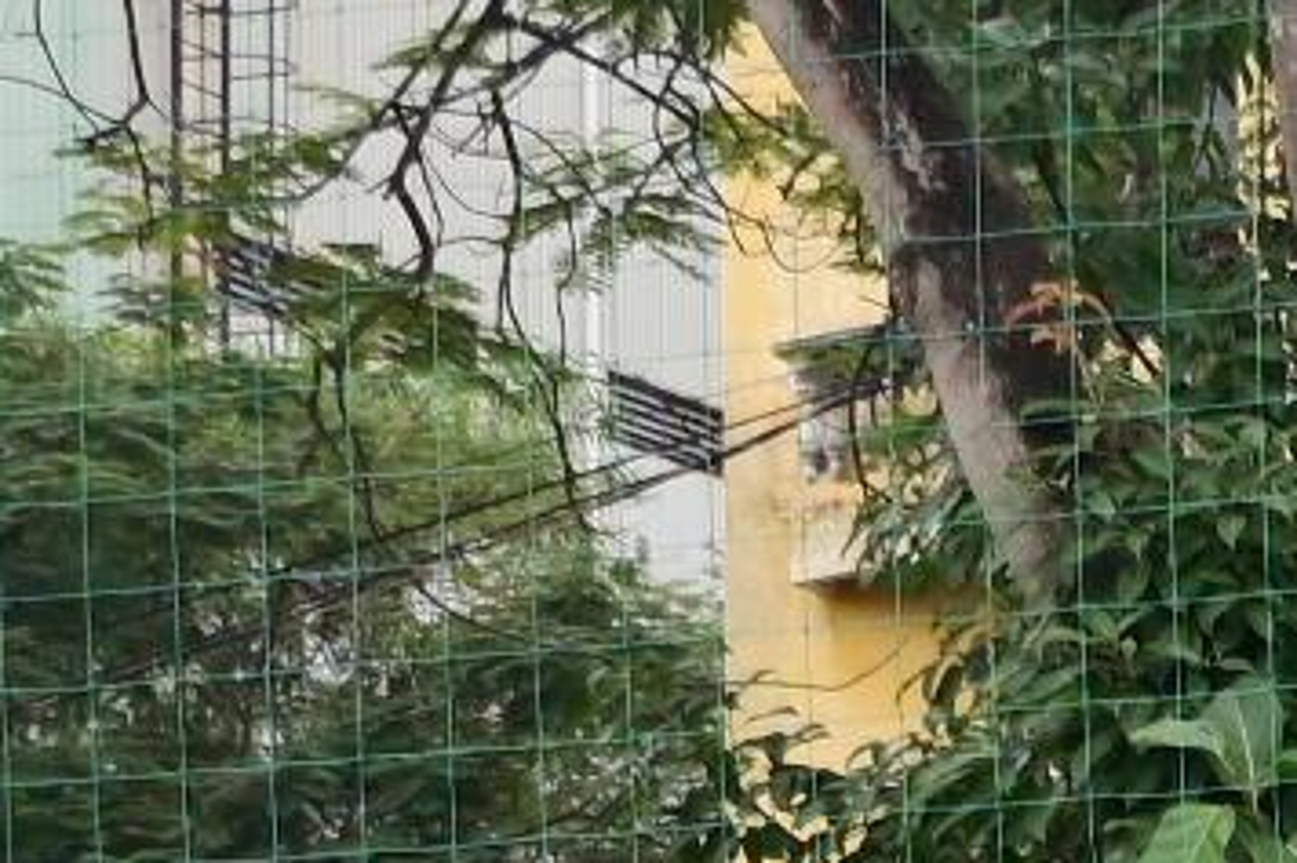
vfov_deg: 6.9
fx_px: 6770
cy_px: 1981
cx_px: 2157
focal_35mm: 188
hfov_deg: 10.4
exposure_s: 1/200
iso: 160
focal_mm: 23
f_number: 3.8
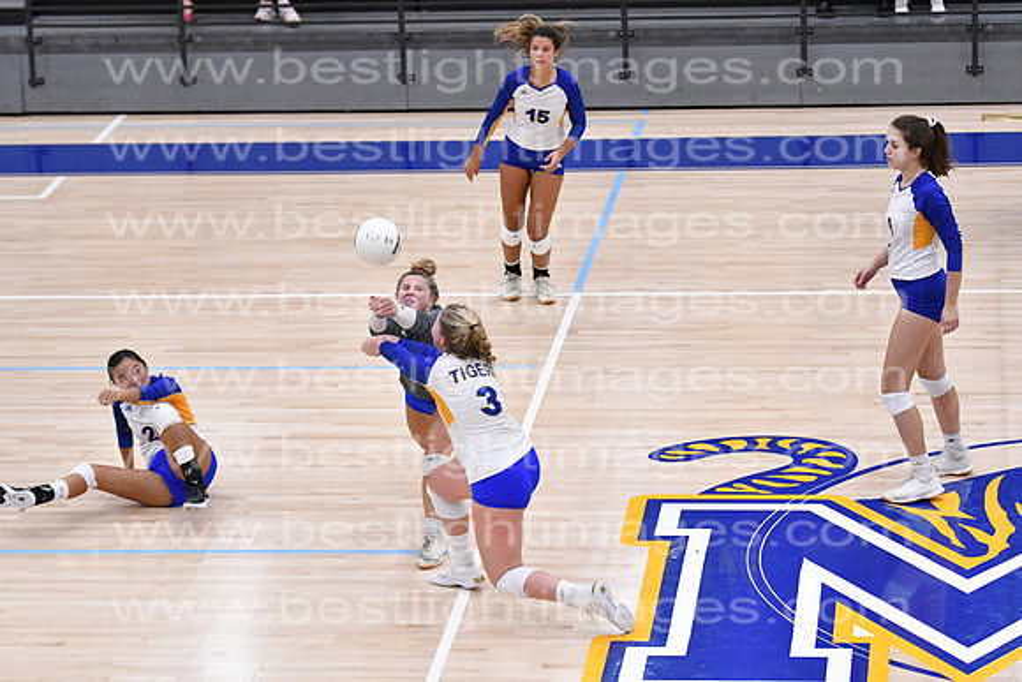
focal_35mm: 135
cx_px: 511
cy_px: 341
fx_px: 3833
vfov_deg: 10.2
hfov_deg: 15.2
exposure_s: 1/1000
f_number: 3.2
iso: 6400
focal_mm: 90
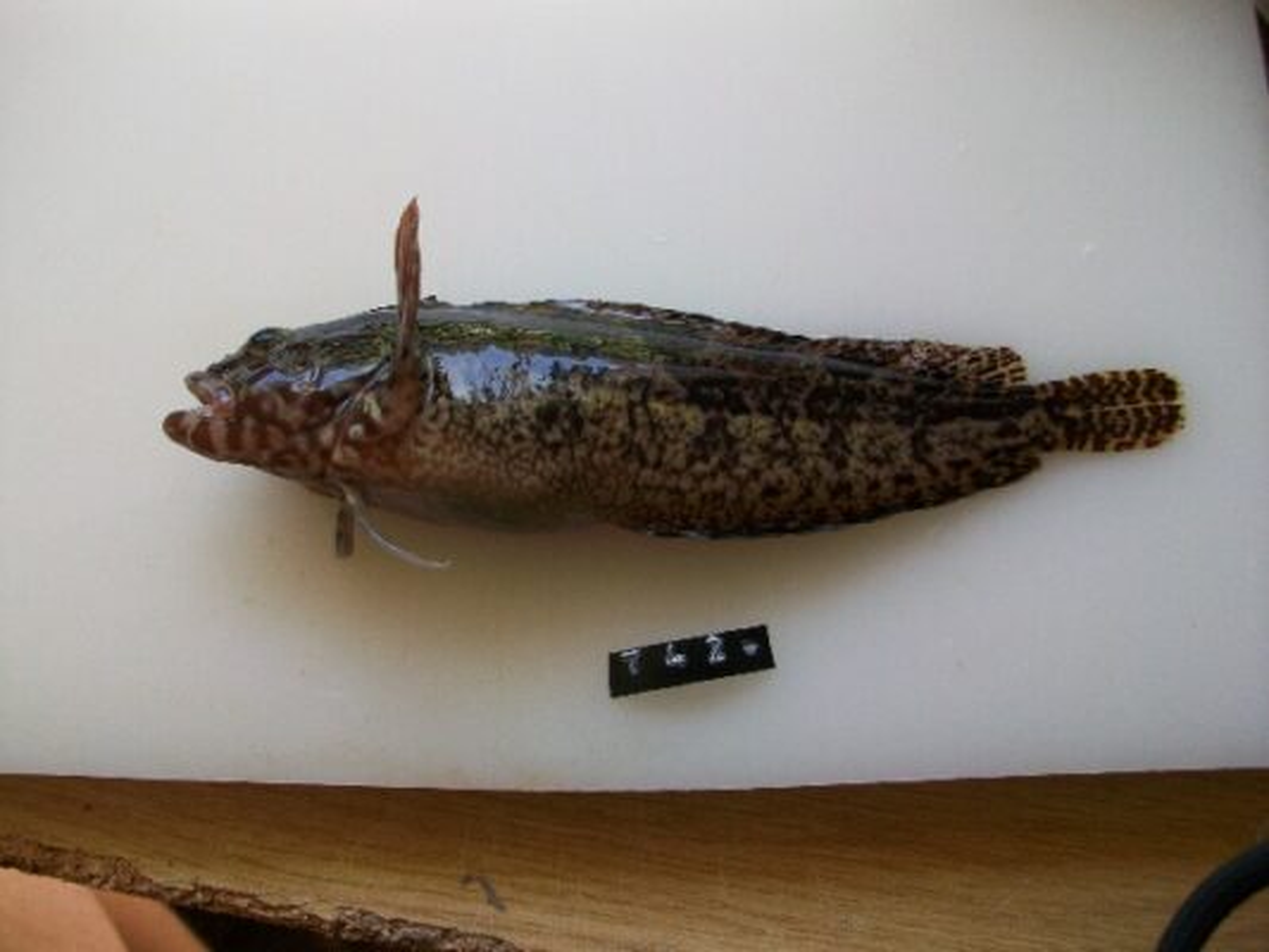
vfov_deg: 44.2
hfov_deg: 56.8
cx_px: 634
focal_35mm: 32
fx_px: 1173
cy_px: 476
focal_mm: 5.7
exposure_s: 1/80
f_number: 2.8
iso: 64
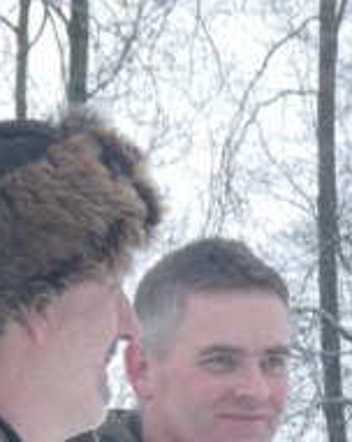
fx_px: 3958
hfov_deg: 5.1
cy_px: 794
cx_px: 46
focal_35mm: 303
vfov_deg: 6.3
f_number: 4.8
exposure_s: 1/100
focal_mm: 13.7
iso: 64
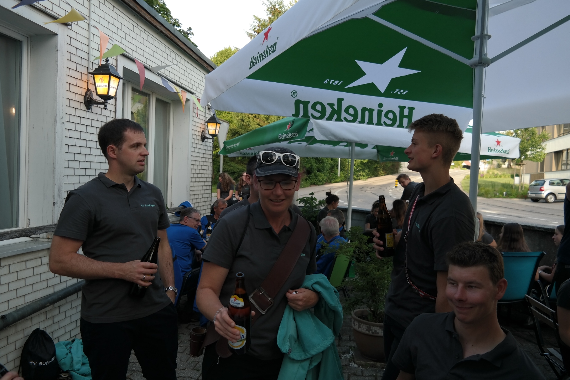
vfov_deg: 47.9
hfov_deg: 67.4
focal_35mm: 27
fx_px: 427
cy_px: 190
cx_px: 285
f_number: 4
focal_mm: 18
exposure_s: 1/125
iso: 100
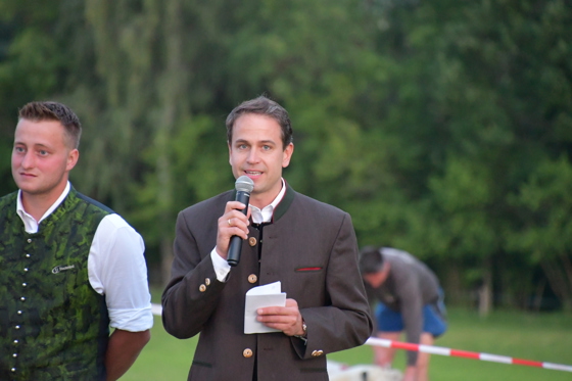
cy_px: 190
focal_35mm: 360
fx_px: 5718
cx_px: 286
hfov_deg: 5.7
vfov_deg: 3.8
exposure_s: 1/125
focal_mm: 240
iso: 10000
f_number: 6.3
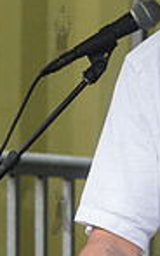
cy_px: 142
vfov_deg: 4.0
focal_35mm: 521
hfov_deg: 2.5
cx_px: 285
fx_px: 3631
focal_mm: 120
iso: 1000
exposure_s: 1/400
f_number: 5
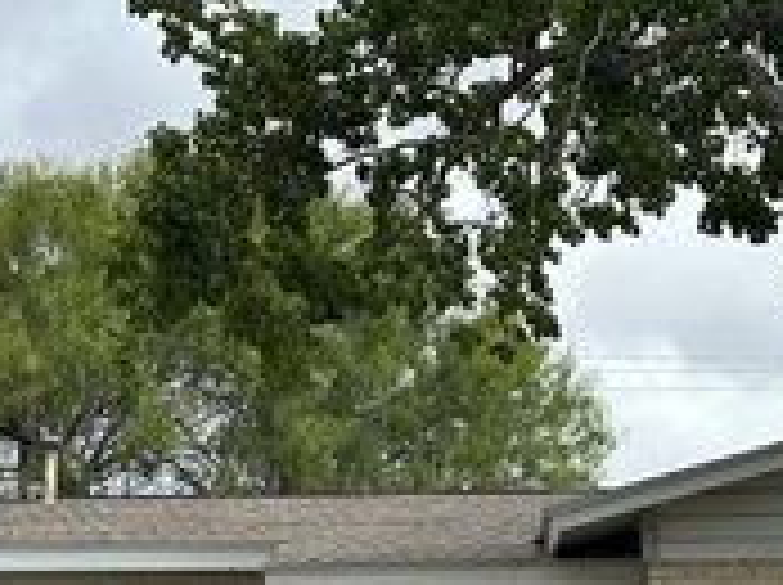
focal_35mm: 69
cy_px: 515
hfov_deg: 28.2
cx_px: 382
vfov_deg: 20.9
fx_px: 1559
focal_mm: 6.86
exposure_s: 1/1393
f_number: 1.78
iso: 80
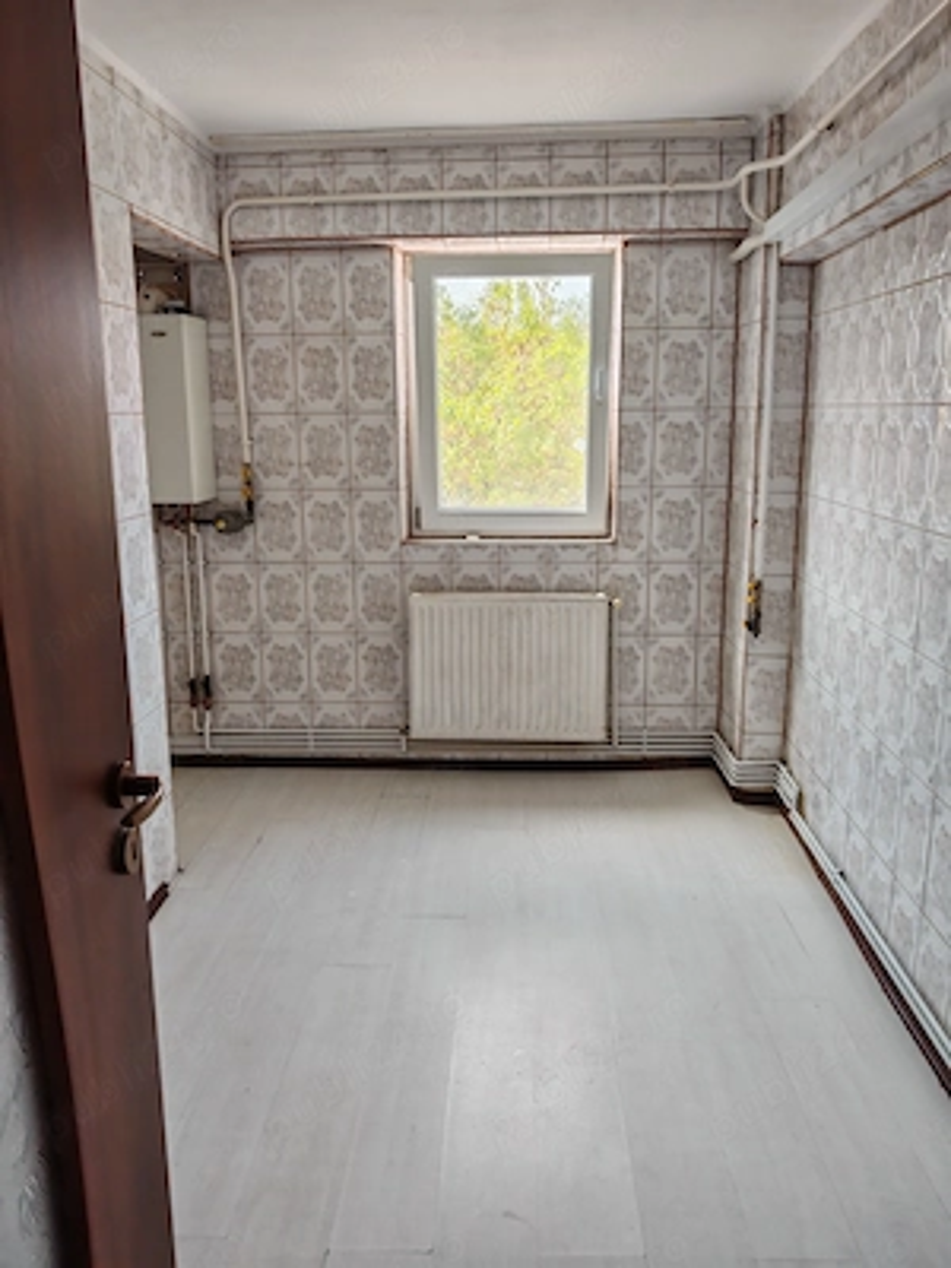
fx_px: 989
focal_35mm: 27
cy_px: 634
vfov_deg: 65.3
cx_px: 476
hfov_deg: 51.4
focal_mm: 6.83
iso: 80
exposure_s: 1/100
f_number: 2
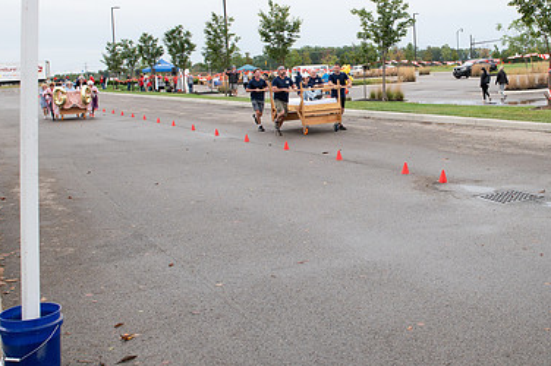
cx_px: 411
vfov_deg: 30.2
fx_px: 673
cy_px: 113
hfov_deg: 43.2
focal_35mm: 44
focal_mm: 24
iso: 640
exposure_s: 1/320
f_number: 7.1
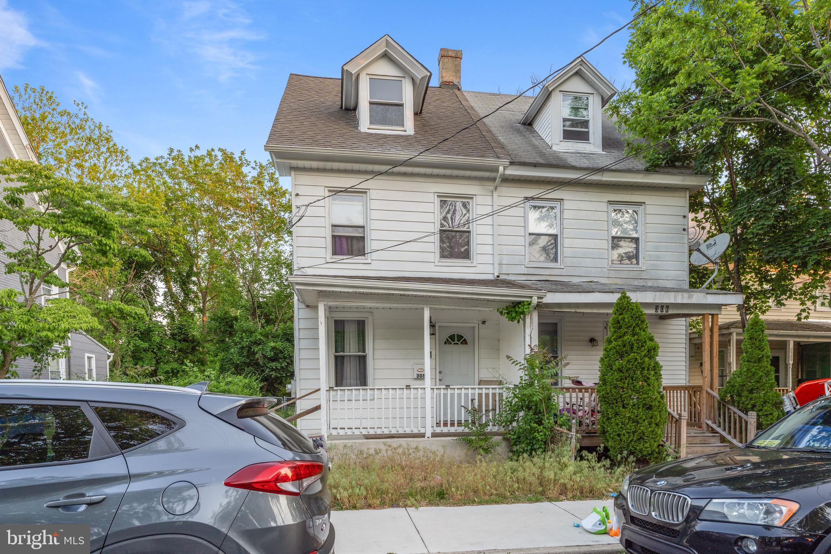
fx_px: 485
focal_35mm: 21
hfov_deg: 81.2
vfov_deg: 59.5
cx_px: 416
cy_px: 277
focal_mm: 21
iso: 320
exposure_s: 1/30
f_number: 8
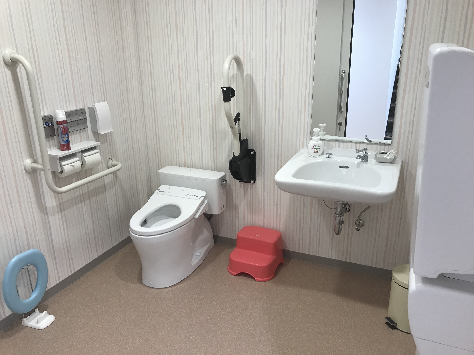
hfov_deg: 63.4
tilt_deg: -16.9
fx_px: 383
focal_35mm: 28
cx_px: 237
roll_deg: +2.2
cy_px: 178
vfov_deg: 49.7
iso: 25
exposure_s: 1/33
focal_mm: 3.99
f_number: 1.8
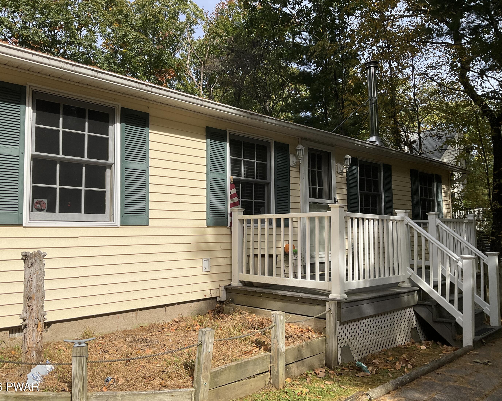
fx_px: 461
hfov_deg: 57.2
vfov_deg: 47.1
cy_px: 200
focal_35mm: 31
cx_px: 242
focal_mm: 3
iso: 25
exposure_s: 1/1577
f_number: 1.8
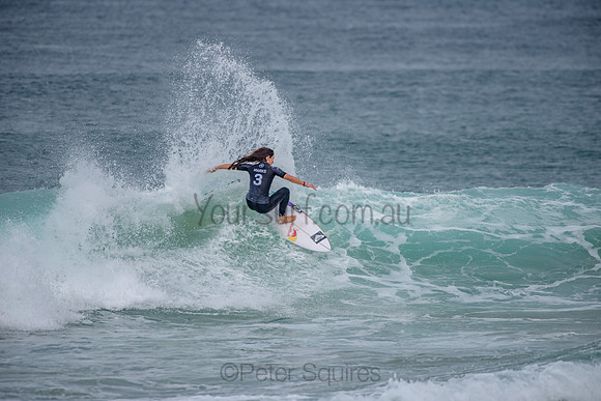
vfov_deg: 2.8
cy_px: 200
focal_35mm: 500
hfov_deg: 4.1
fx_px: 8349
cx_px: 300
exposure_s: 1/2000
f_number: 5.6
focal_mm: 500
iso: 200
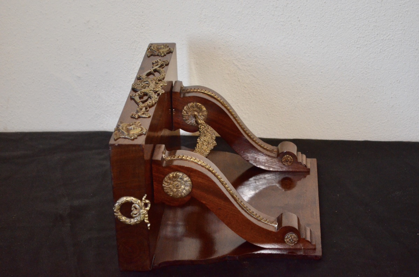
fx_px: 958
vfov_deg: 16.5
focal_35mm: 82
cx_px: 210
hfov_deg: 24.7
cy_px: 138
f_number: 5.6
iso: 3200
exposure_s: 1/60
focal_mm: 55
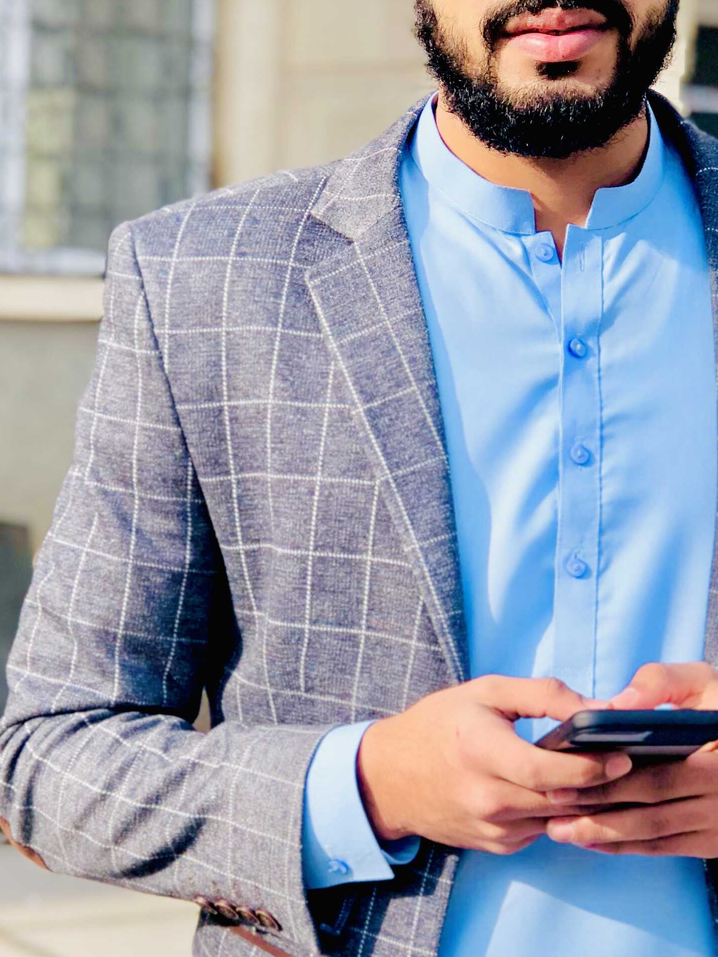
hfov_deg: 12.3
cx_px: 250
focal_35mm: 120
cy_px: 578
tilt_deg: -4.7
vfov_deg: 16.4
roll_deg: -3.7
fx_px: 3319
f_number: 2.8
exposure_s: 1/202
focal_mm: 6.6
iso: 20
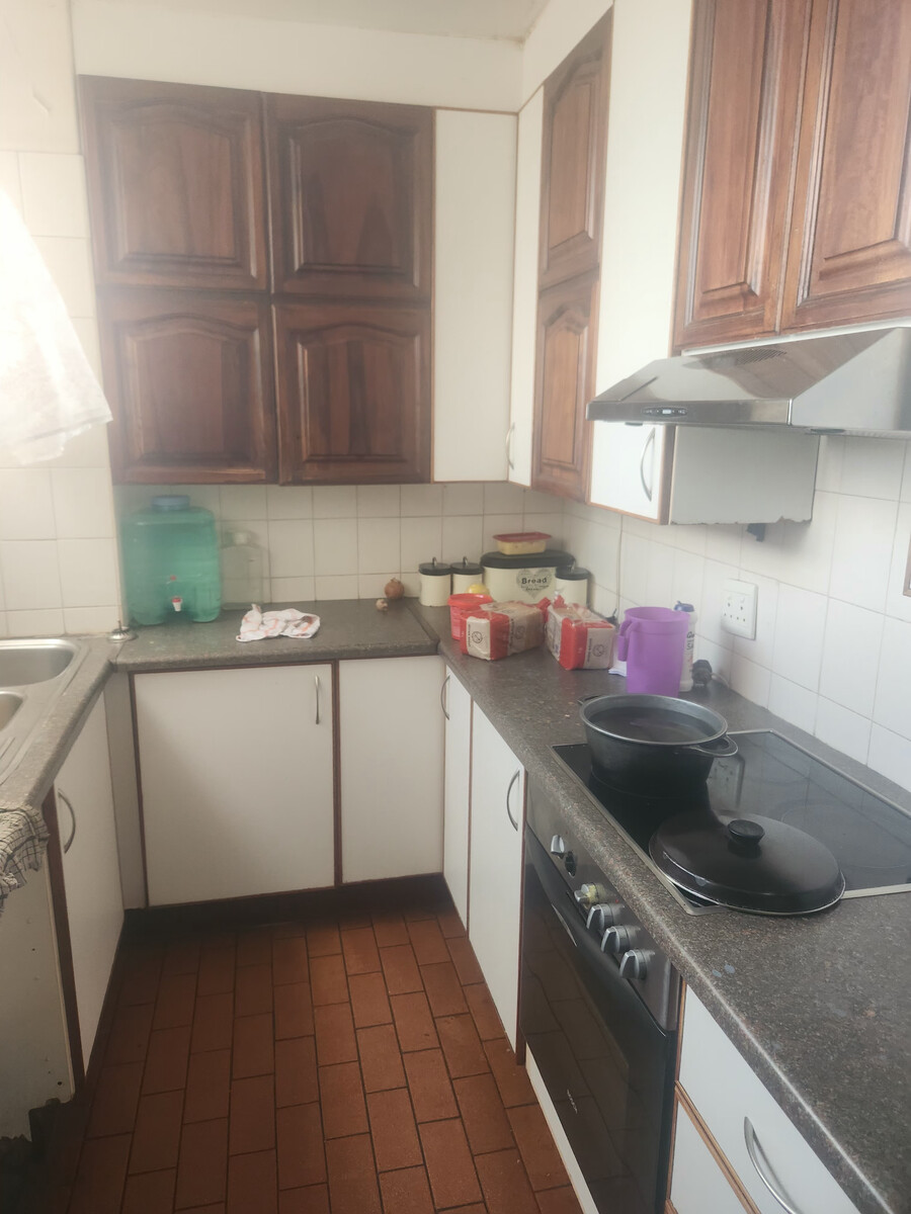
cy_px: 607
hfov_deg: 58.9
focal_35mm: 23
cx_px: 456
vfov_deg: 73.9
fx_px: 807
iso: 160
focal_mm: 5.4
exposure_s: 1/100
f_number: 1.8
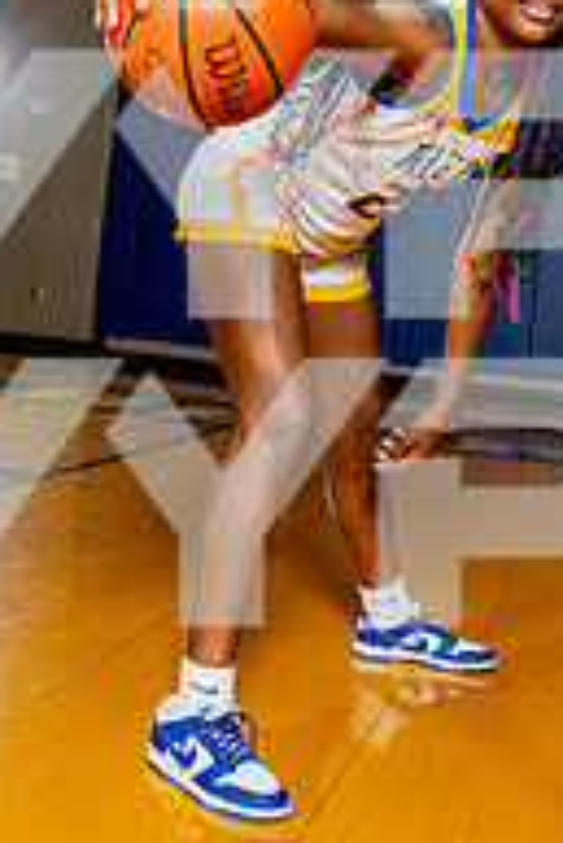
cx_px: 336
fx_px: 1311
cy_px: 188
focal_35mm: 56
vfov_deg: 34.7
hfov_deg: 24.2
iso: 160
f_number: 4
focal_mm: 24
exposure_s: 1/250
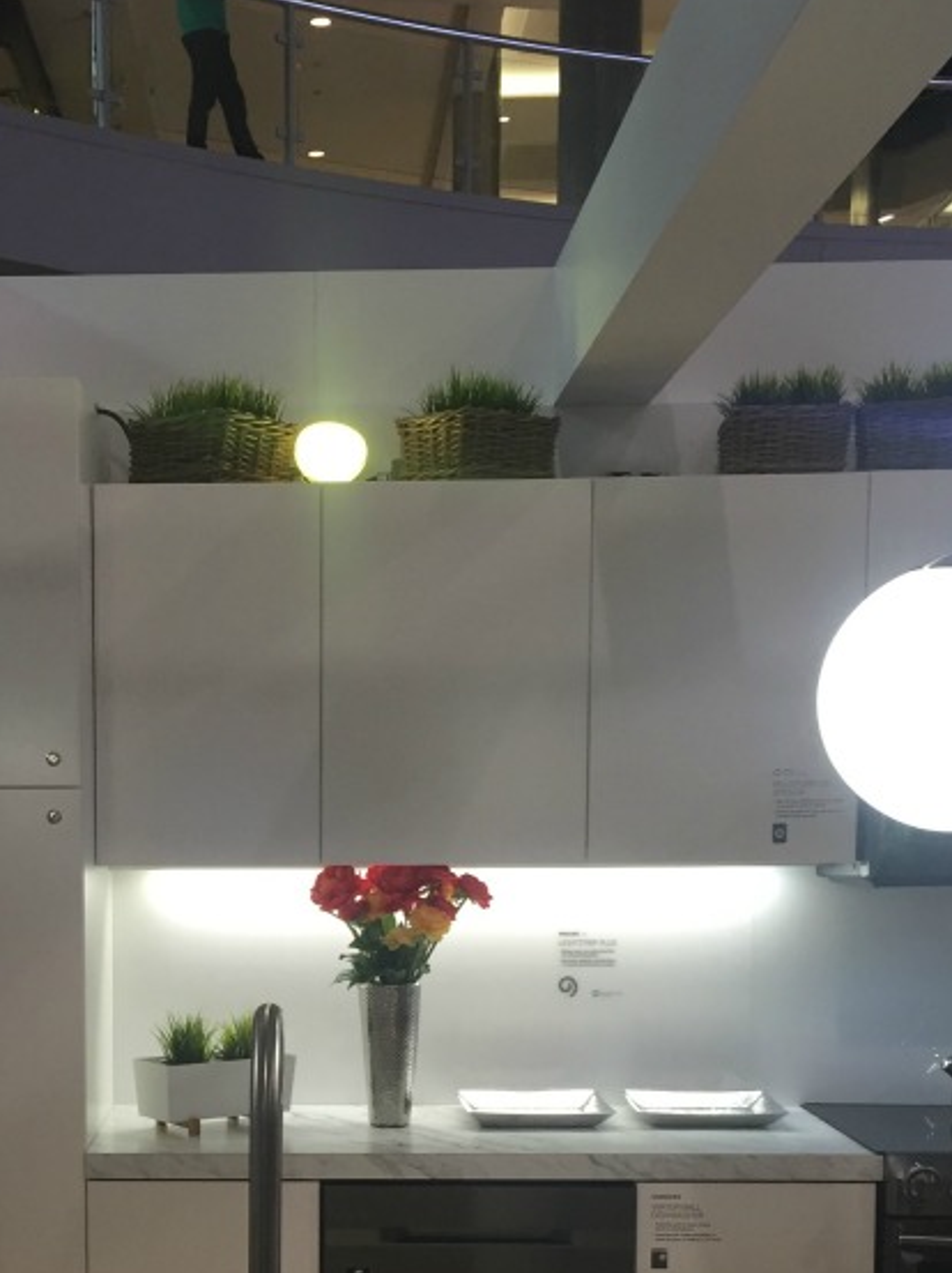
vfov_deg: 33.5
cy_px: 1000
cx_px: 221
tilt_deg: -7.0
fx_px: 2056
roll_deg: -0.1
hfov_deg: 25.7
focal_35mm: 56
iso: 40
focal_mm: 4.15
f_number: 2.2
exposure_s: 1/30
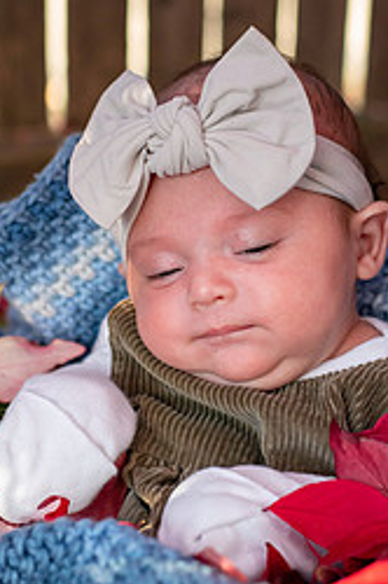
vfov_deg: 22.6
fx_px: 1459
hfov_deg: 15.1
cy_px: 334
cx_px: 186
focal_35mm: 90
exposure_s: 1/1600
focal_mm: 50
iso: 3200
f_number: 3.2
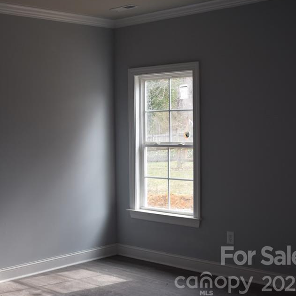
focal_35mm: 58
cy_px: 154
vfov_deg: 29.5
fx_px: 561
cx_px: 75
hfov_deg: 29.1
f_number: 5.6
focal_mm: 28
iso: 400
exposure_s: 1/125
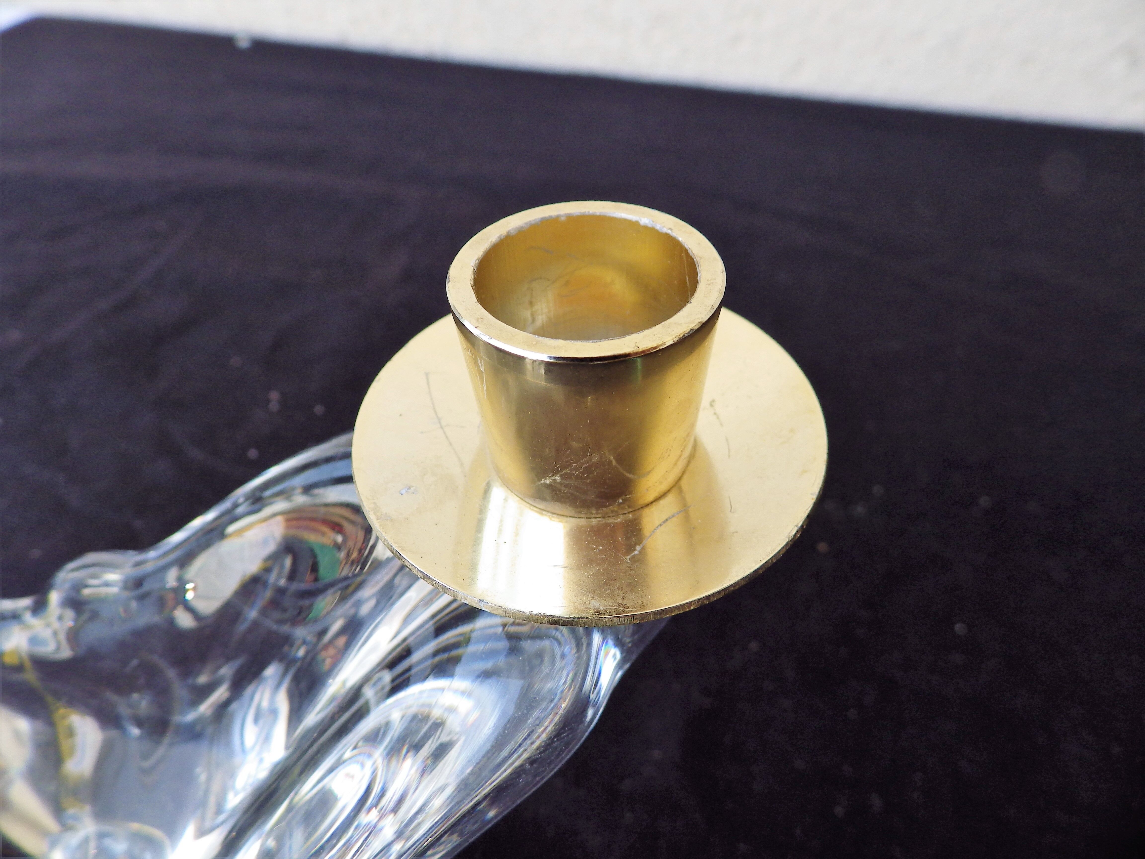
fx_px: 728
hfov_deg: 76.4
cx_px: 572
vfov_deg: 61.1
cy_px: 430
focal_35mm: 22
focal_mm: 4
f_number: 3.1
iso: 100
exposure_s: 1/125
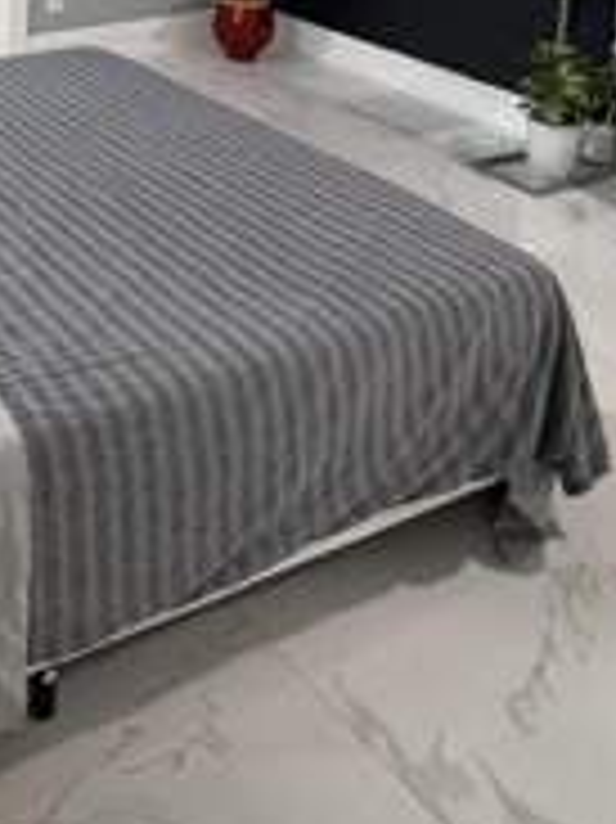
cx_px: -45
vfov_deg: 33.8
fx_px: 1164
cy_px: -86
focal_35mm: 49
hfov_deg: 27.4
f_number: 2.2
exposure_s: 1/60
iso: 320
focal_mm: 2.22
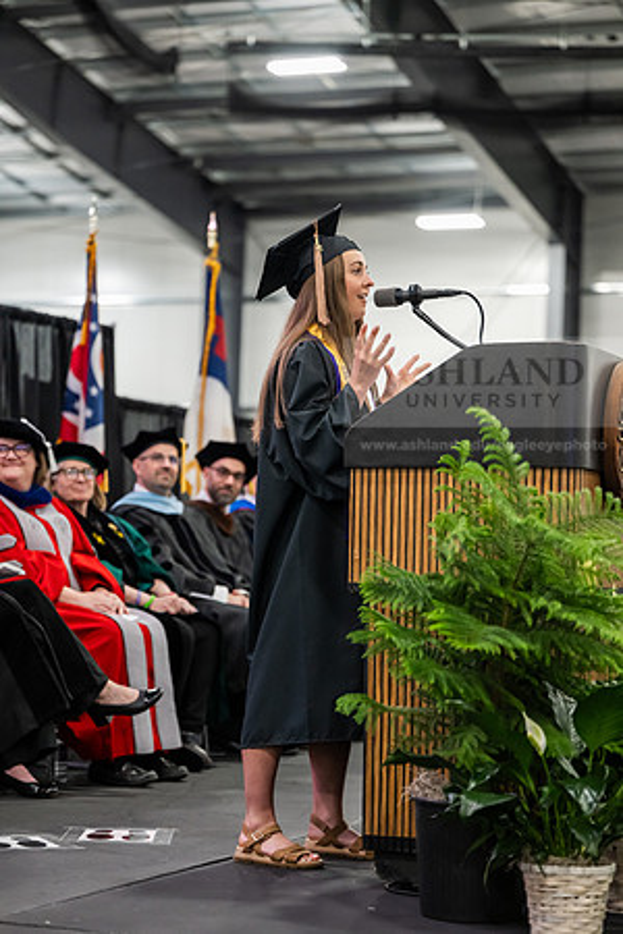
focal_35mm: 82
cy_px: 467
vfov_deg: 24.8
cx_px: 312
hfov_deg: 16.7
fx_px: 2128
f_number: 2.8
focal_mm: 82
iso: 2500
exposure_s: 1/200
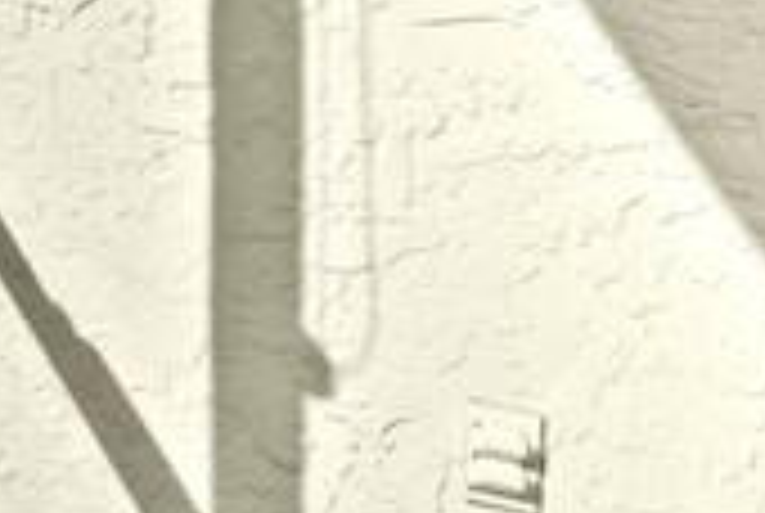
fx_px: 2239
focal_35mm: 105
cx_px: -1156
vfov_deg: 12.1
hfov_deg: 13.3
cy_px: -392
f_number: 6.3
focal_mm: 11
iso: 320
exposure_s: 1/20
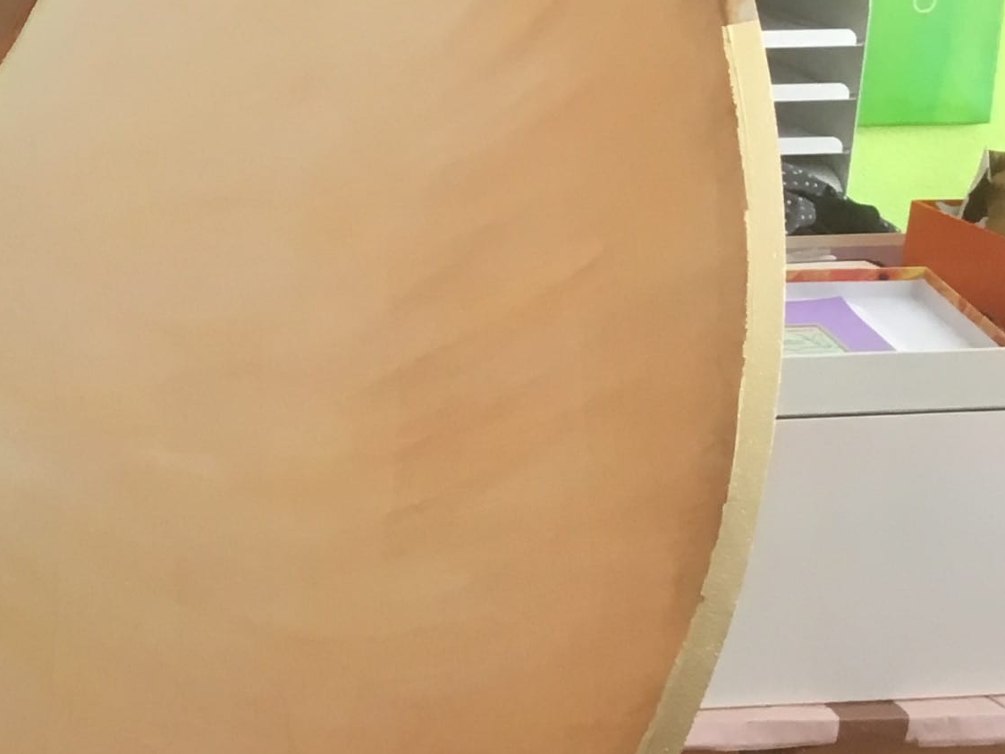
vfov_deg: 14.2
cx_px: -685
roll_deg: -0.1
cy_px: 377
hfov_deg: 16.5
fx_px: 3019
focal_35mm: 104
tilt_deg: -17.6
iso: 100
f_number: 2.2
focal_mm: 4.15
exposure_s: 1/33
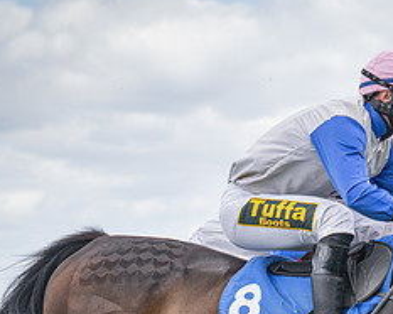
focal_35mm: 283
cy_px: 353
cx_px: 236
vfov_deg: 5.4
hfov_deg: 6.8
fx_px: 3289
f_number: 4
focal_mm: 70
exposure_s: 1/1600
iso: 400
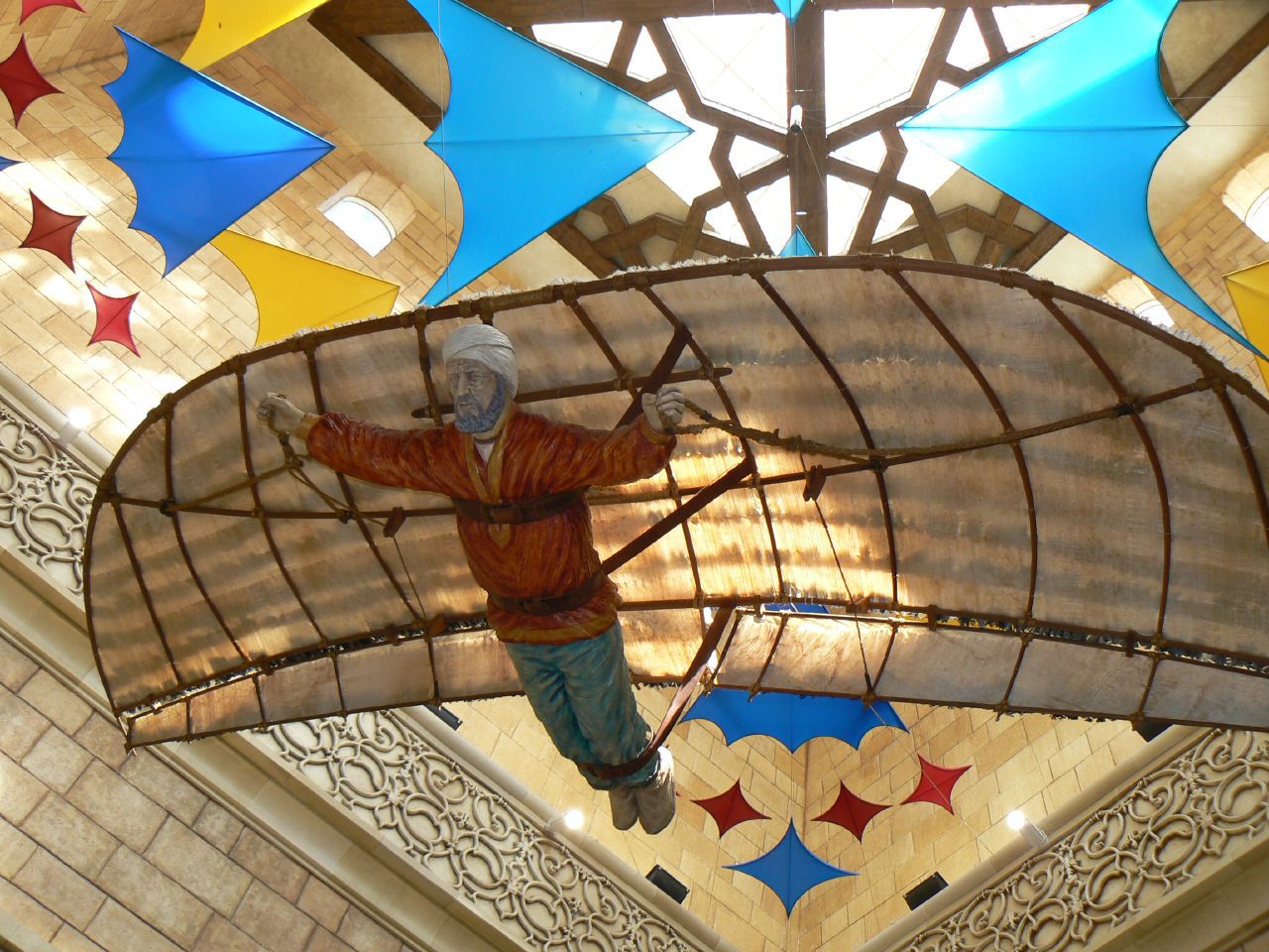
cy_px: 476
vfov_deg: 39.7
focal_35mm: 36
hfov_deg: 51.4
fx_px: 1320
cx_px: 634
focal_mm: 6
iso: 80
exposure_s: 1/50
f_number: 3.2
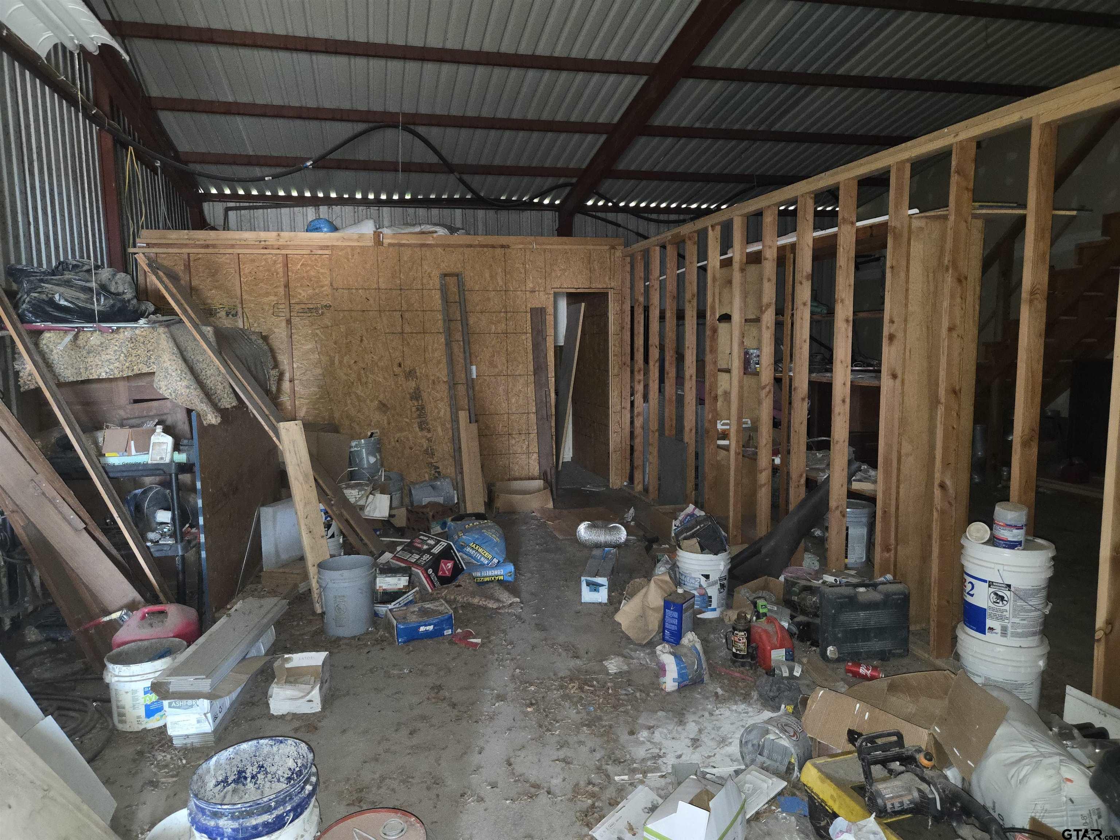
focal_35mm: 23
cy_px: 420
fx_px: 744
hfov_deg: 73.9
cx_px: 560
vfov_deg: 58.9
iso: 640
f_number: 1.8
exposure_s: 1/12
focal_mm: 5.4
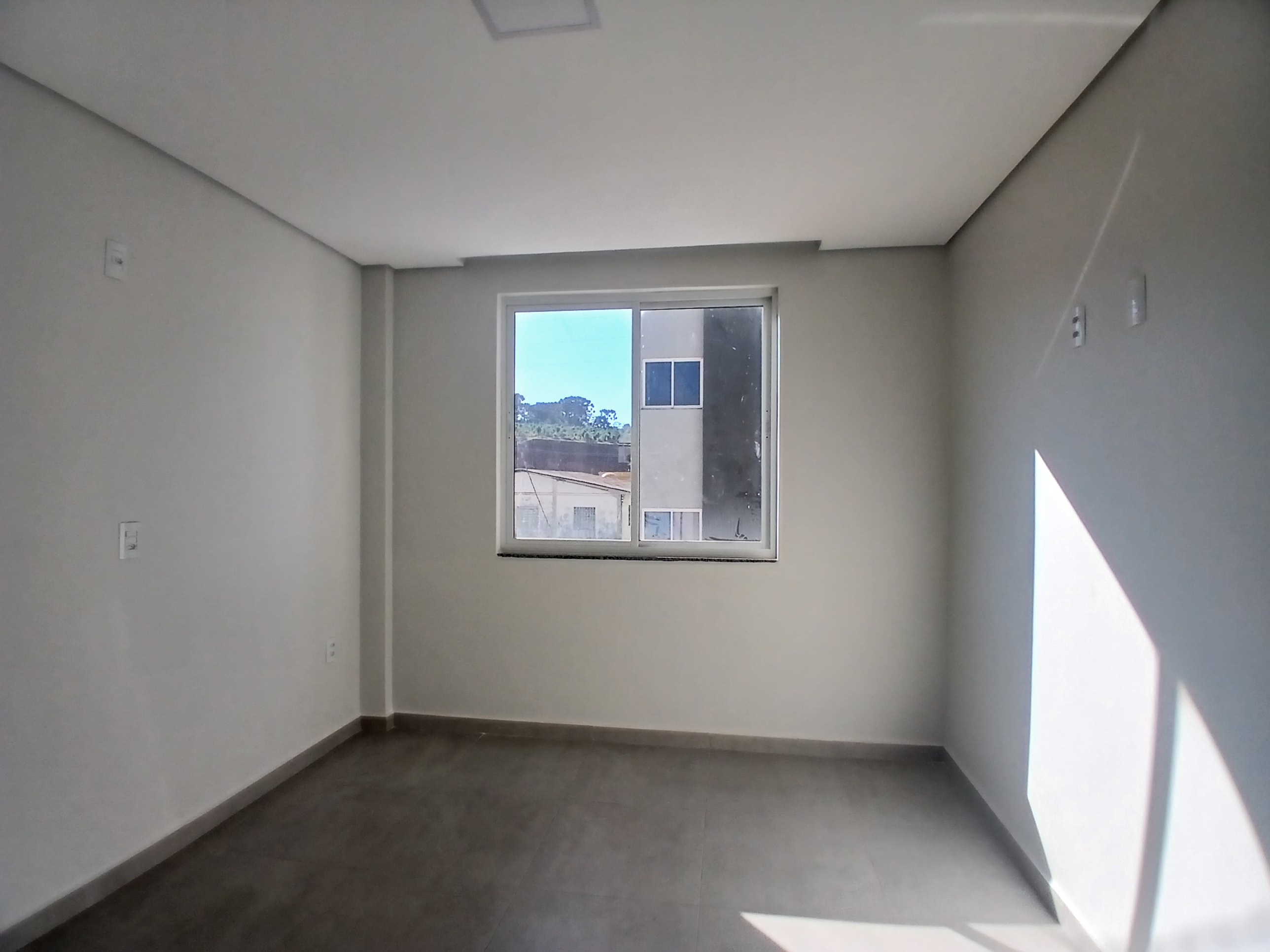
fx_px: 624
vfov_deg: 74.7
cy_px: 476
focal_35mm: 17
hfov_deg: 91.0
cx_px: 635
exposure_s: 1/577
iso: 50
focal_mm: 1.4
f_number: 2.2
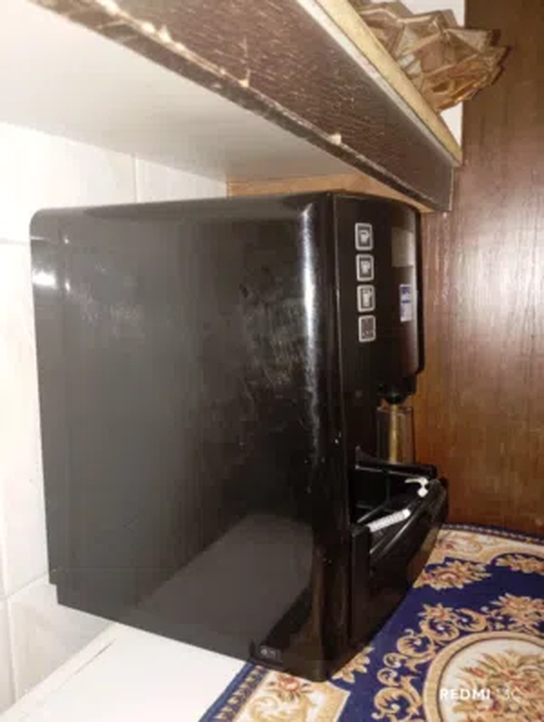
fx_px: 585
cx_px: 272
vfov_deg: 63.4
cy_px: 361
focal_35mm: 28
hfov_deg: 49.9
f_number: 1.8
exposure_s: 1/10
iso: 581
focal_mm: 4.22
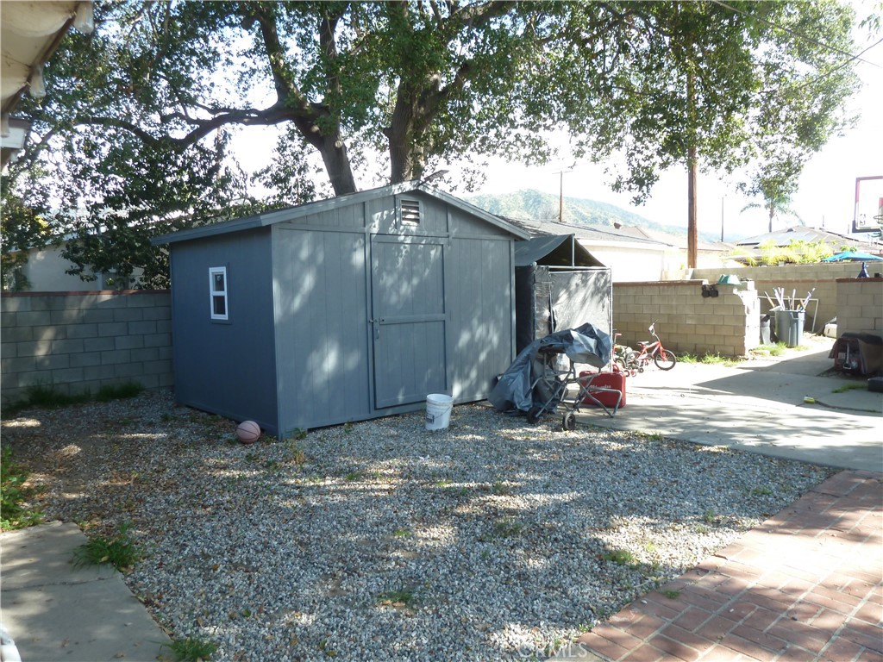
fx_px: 638
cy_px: 331
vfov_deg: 54.9
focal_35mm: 25
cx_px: 442
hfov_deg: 69.4
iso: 80
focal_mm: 4.1
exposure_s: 1/100
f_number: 4
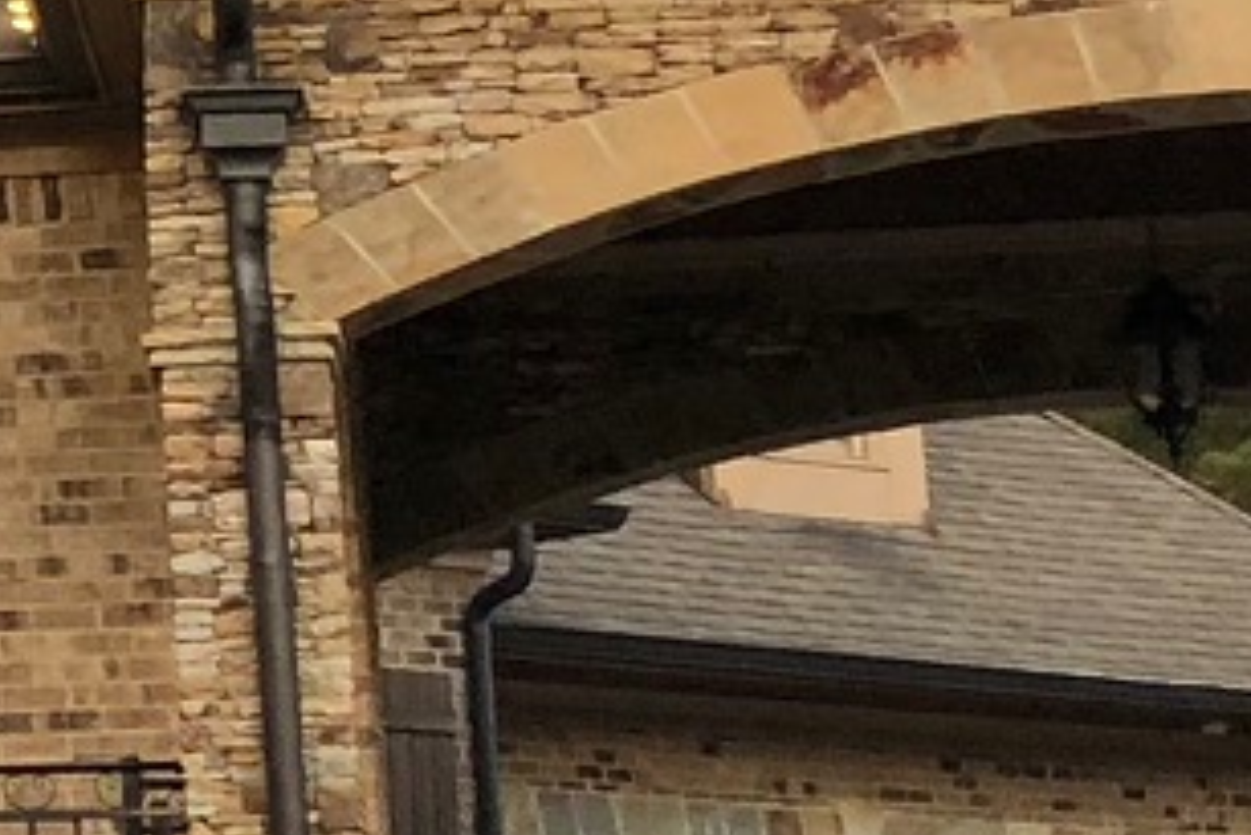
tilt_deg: +12.7
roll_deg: +0.5
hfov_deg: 10.0
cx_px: -1178
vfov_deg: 7.2
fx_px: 6640
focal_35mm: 191
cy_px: 134
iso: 25
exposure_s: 1/30
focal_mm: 3.99
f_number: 1.8
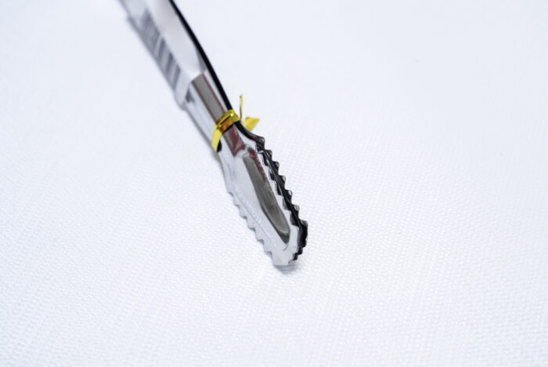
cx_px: 274
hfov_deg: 28.8
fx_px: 1066
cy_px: 184
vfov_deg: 19.5
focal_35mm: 70
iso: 3200
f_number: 9
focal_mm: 70
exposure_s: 1/200
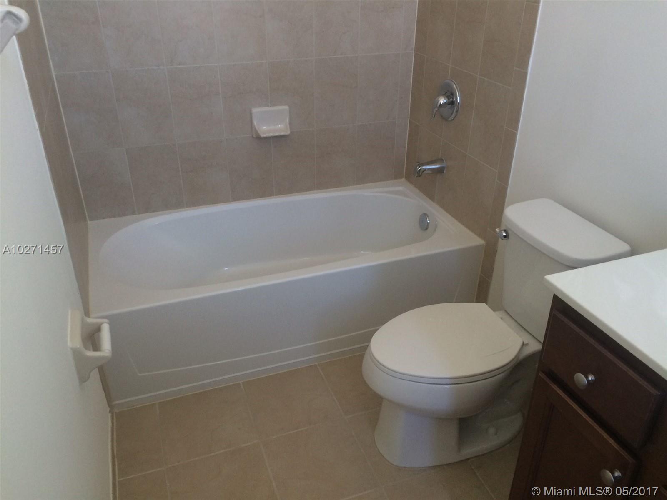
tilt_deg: -30.5
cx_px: 334
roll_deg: -2.2
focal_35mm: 29
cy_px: 250
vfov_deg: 48.2
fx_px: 559
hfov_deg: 61.7
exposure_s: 1/30
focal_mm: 4.15
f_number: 2.2
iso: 64
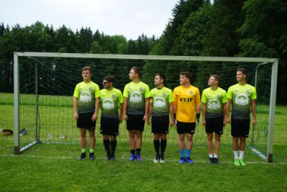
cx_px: 144
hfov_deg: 53.1
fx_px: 287
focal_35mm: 36
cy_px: 96
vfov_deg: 36.9
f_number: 7.1
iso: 100
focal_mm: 36
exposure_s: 1/80
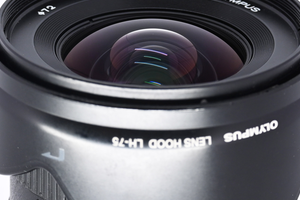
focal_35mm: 300
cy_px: 53
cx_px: 155
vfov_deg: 4.6
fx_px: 2500
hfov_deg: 6.9
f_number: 9
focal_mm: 105
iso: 500
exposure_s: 1/160
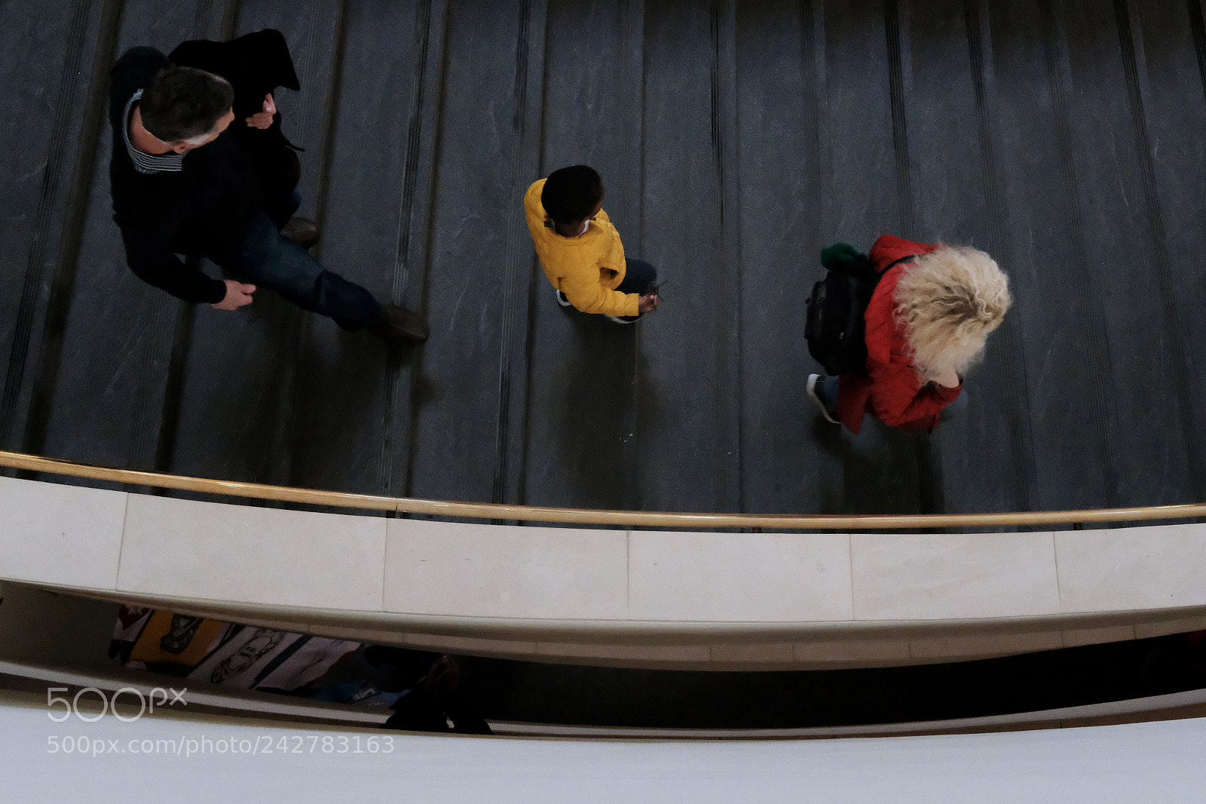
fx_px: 1775
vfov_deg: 25.5
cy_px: 402
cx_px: 603
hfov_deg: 37.5
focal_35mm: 53
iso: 12800
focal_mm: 35
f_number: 7.1
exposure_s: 1/125
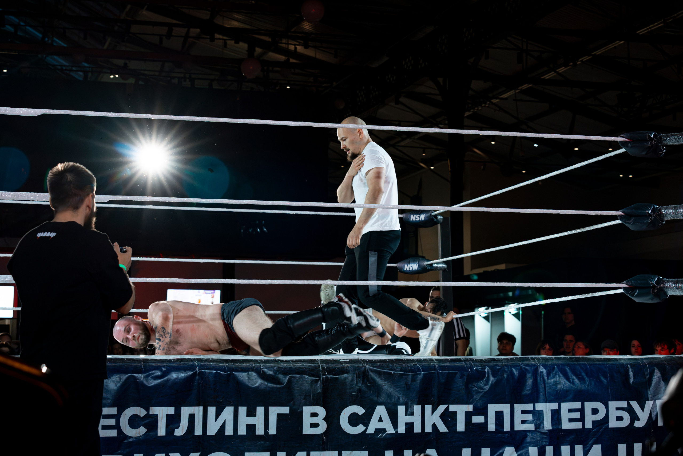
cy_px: 228
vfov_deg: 19.5
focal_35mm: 70
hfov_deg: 28.8
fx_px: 1328
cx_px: 342
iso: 3200
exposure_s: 1/250
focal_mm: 70
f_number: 5.6
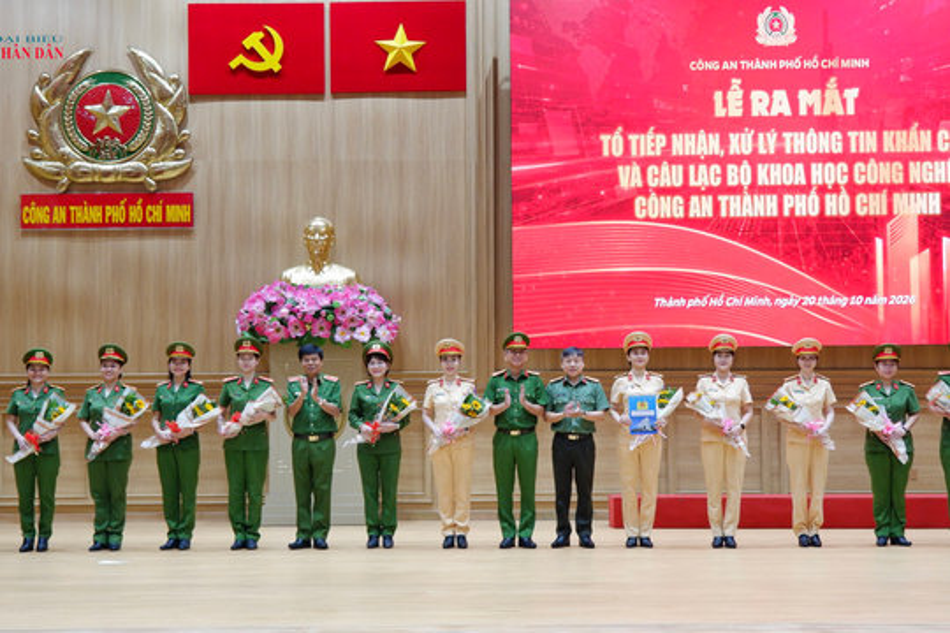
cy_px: 316
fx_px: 871
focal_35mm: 33
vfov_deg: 40.0
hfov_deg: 57.2
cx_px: 475
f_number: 4
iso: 800
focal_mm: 22.3
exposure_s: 1/34
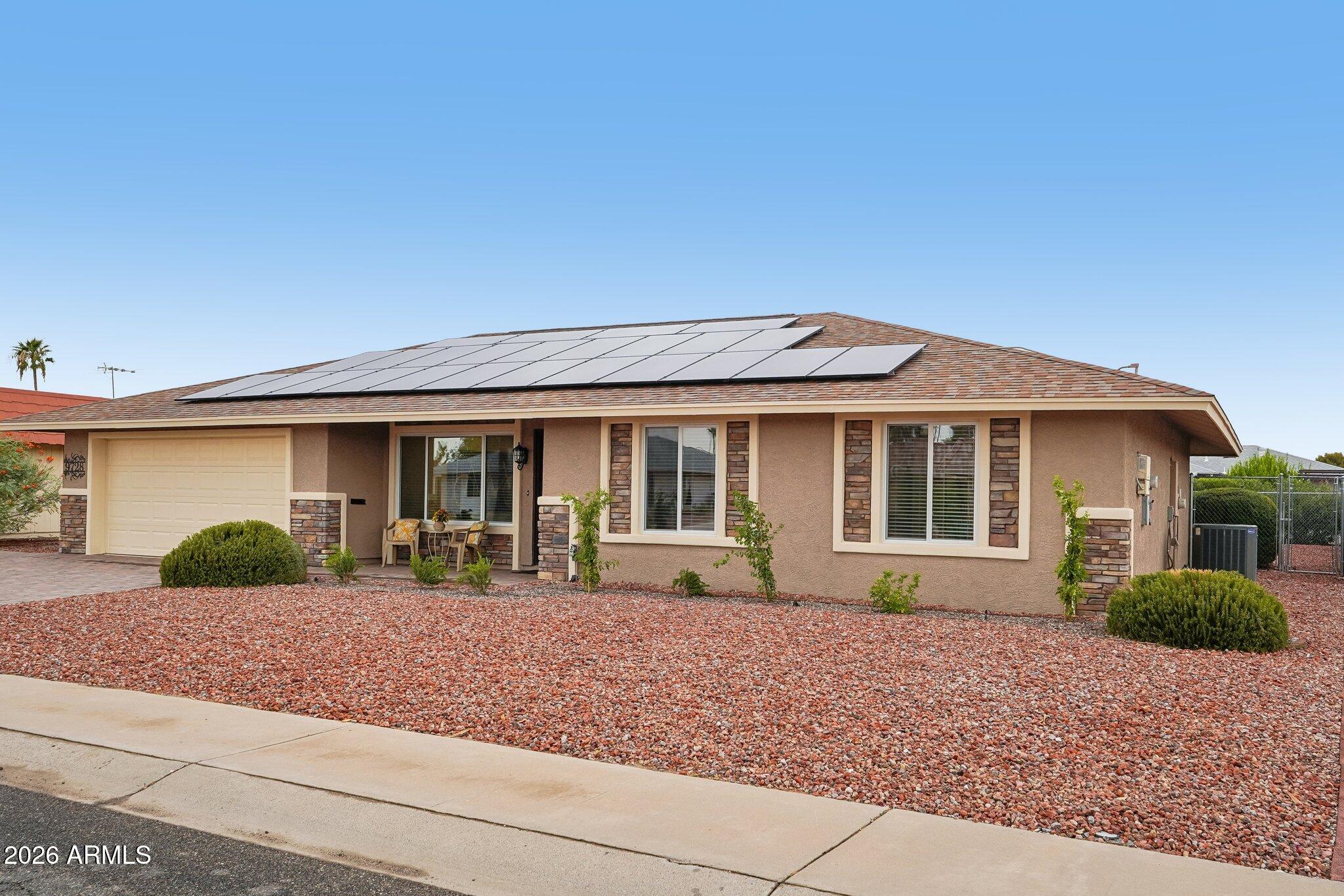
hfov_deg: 63.7
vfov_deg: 45.0
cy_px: 448
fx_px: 1083
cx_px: 672
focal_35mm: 29
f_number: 8
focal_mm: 29
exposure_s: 1/320
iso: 400
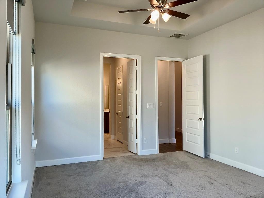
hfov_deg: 65.3
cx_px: 132
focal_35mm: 27
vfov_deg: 51.4
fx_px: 206
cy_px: 99
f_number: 1.8
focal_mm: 3
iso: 25
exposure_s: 1/60
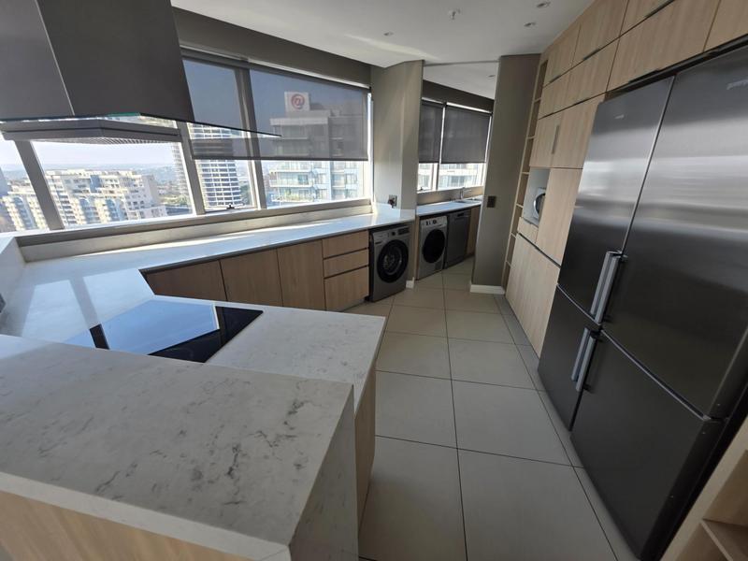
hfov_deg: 106.2
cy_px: 280
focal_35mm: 13
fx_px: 281
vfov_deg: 89.9
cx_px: 374
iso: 20
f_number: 1.9
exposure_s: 1/103
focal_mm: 2.2
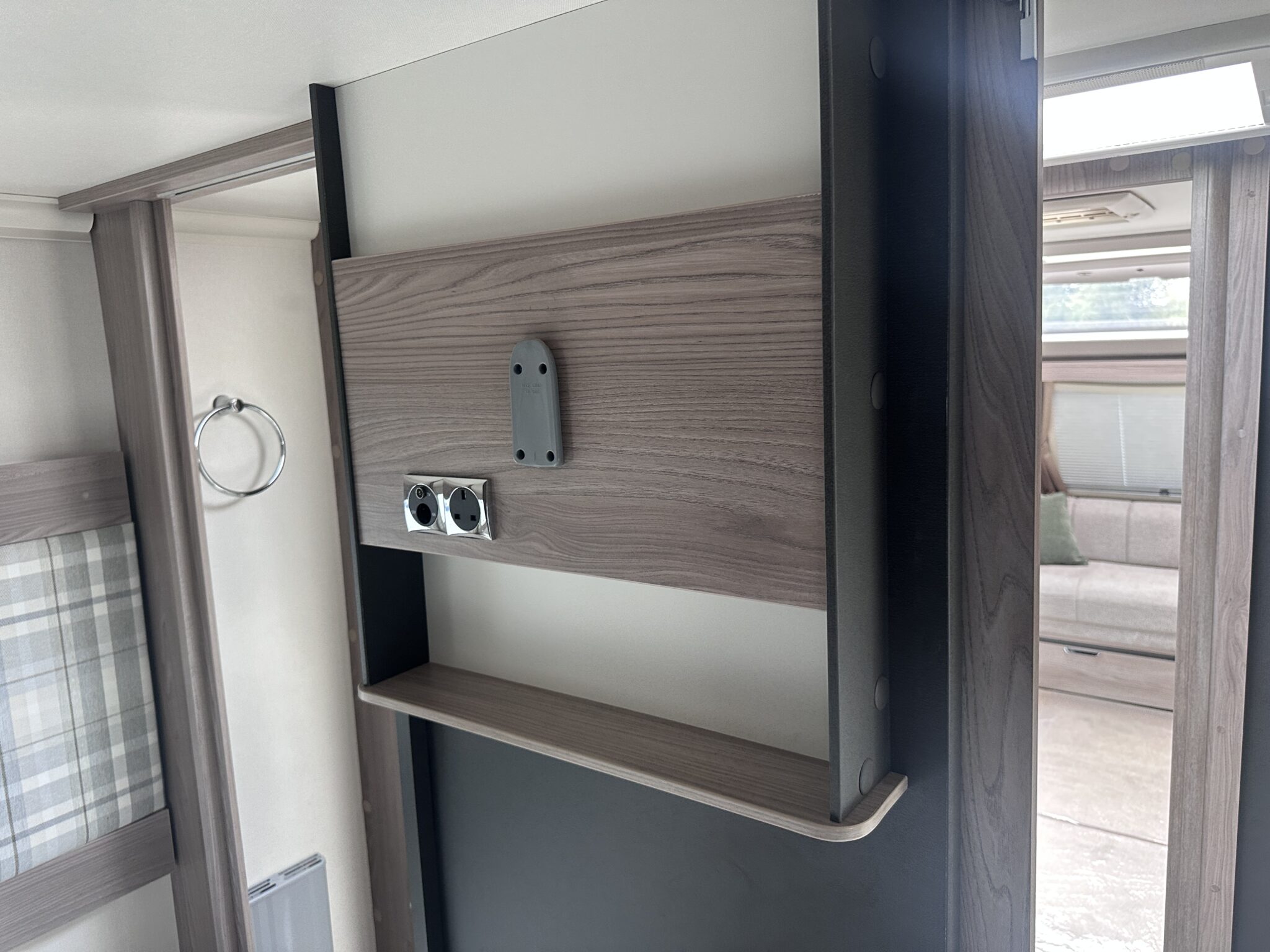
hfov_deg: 71.6
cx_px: 635
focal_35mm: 24
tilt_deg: -4.7
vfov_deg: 56.8
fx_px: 881
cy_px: 476
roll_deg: +2.9
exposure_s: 1/105
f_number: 1.78
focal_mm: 6.86
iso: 250
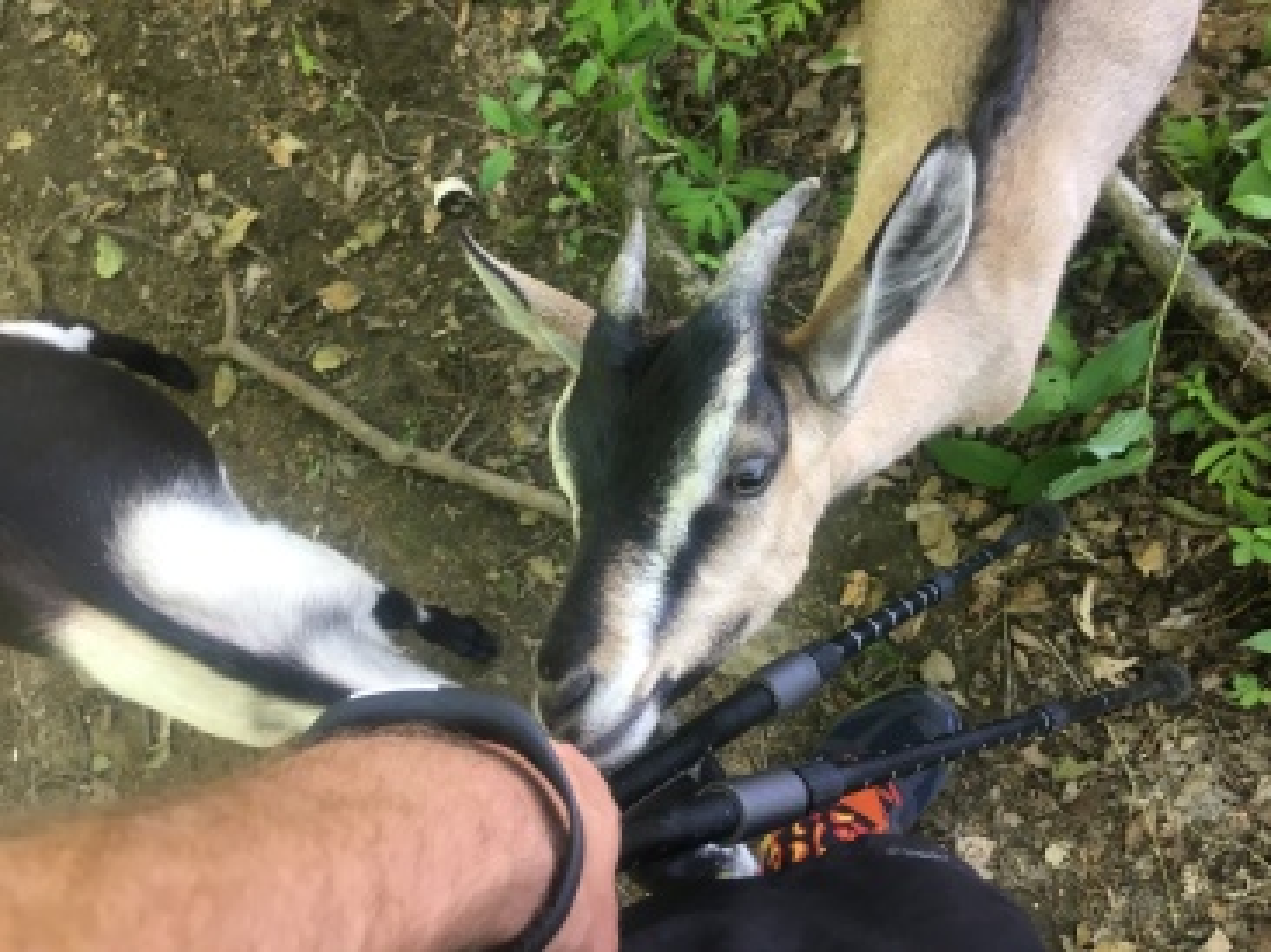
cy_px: 476
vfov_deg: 48.2
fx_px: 1064
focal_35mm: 29
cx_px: 636
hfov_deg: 61.7
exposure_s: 1/30
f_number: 2.2
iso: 80
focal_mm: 4.15
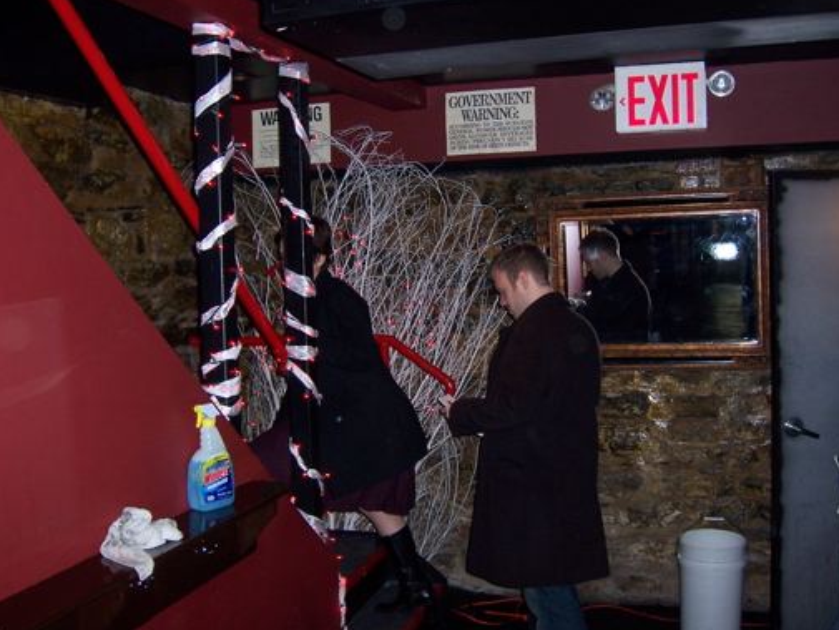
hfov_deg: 49.0
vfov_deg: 37.7
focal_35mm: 38
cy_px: 301
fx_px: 921
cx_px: 411
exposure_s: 1/60
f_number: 2.8
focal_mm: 6.2
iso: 125
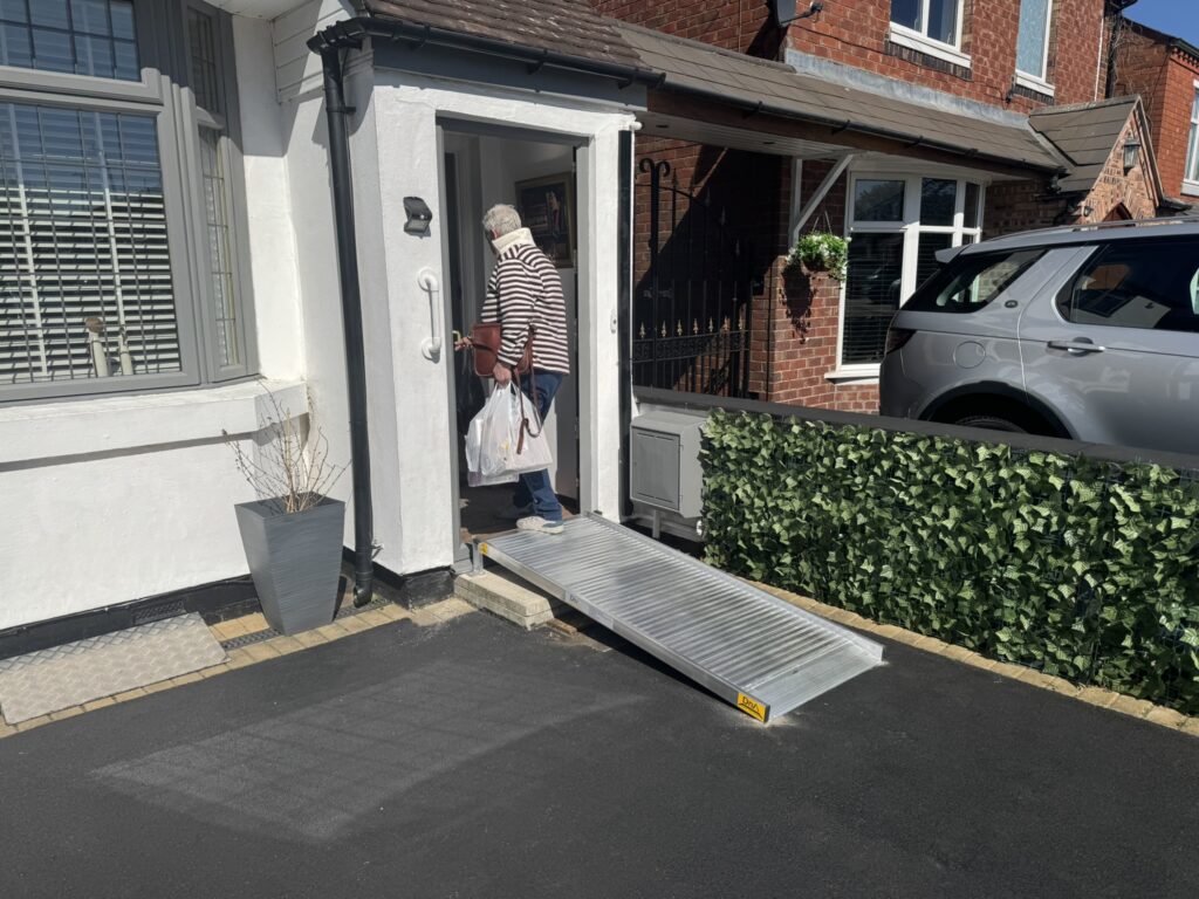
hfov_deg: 71.6
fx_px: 831
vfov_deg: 56.8
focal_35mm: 24
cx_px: 600
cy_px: 450
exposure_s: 1/7937
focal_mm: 6.76
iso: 80
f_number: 1.78
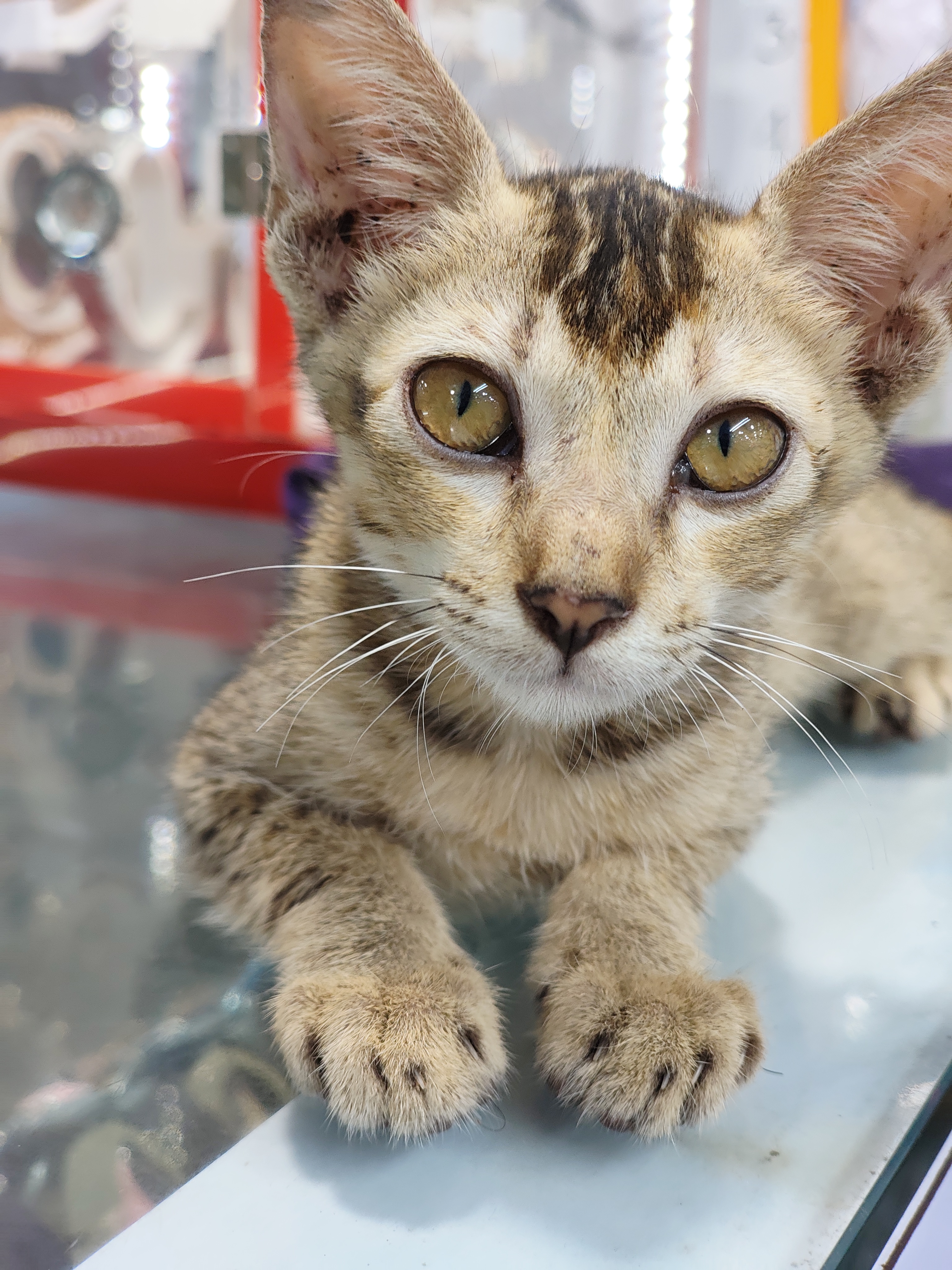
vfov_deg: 38.2
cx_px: 476
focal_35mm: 50
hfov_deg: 29.1
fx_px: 1833
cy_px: 635
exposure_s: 1/100
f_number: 2
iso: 248
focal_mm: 7.1
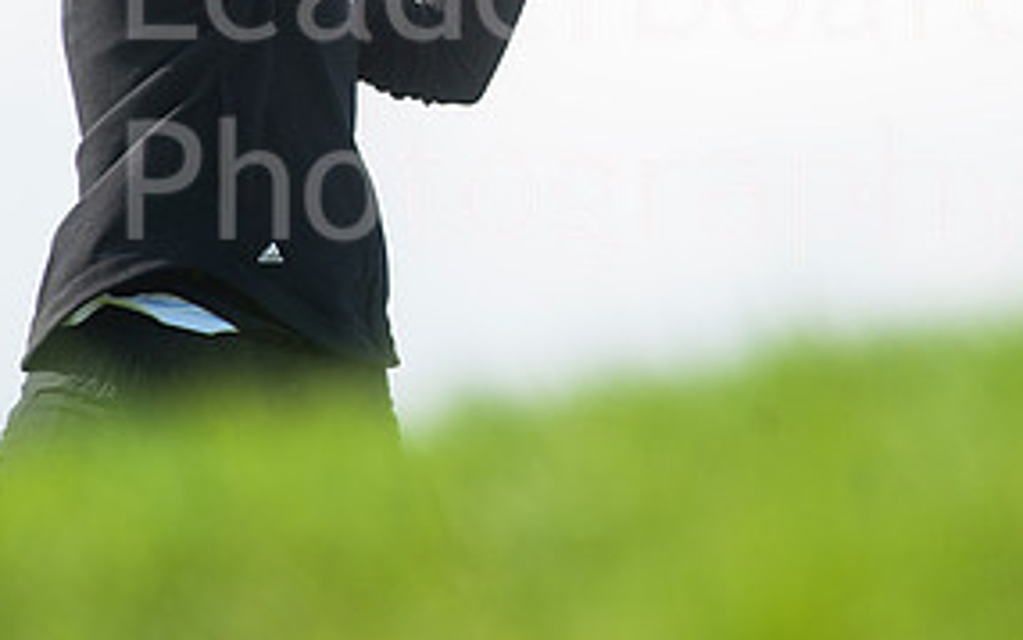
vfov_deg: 2.1
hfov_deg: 3.4
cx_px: 590
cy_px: 14
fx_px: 17265
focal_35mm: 619
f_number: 6.3
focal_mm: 300
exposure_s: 1/3200
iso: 500
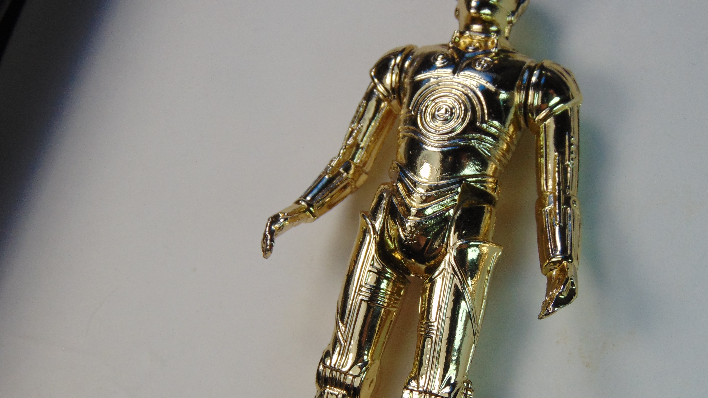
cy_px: 263
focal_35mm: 47
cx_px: 428
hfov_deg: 43.5
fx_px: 882
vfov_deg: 25.3
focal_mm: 5.4
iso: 80
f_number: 3.1
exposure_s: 1/800
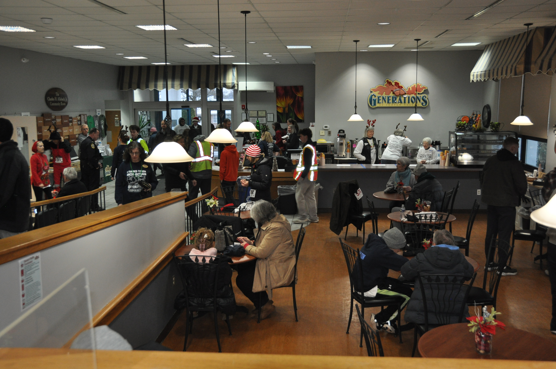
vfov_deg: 36.8
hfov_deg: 53.2
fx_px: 555
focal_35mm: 36
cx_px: 278
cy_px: 184
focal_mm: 24
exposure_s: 1/60
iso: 800
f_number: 3.8
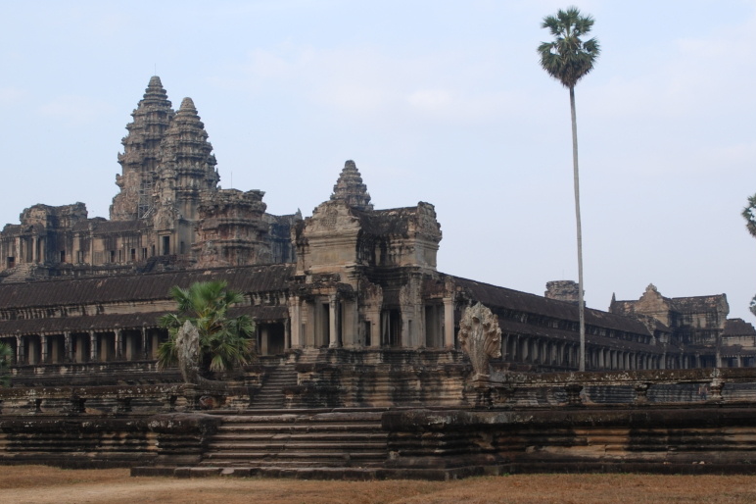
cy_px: 273
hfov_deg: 40.6
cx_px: 348
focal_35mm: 49
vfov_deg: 27.7
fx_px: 1021
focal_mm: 25
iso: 200
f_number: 7.1
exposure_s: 1/160
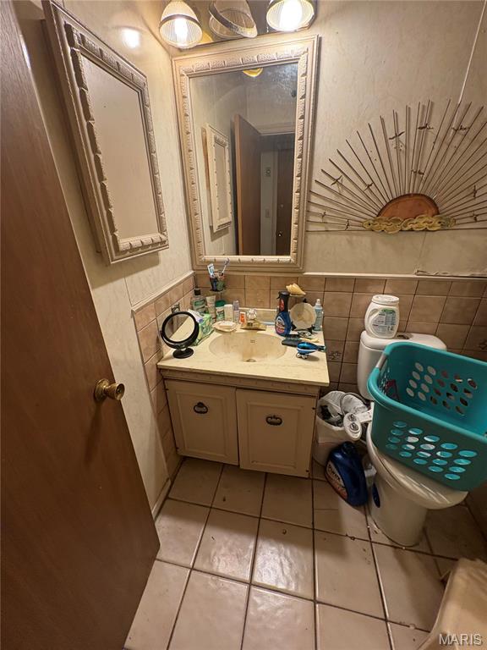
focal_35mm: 14
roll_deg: +0.6
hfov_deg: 85.7
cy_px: 325
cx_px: 244
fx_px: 263
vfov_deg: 102.1
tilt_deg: -21.5
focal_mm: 2.22
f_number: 2.2
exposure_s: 1/60
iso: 200
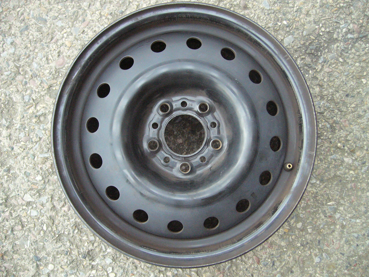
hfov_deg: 52.6
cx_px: 184
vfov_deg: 40.7
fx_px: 373
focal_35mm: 35
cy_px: 138
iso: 400
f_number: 2.8
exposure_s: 1/160
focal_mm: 5.8
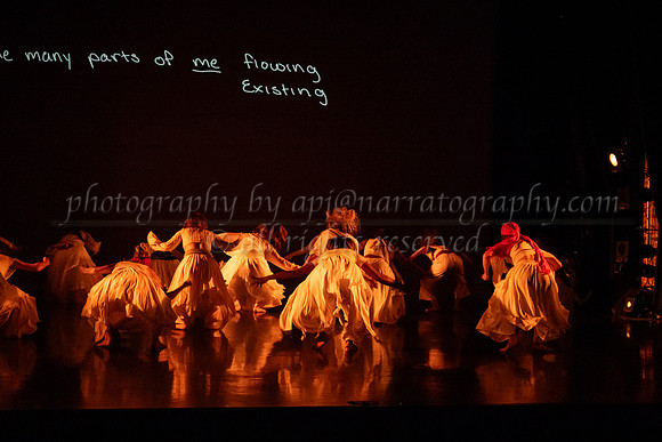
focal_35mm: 54
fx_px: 987
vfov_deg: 25.2
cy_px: 221
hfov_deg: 37.1
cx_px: 331
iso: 4000
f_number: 3.5
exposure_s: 1/200
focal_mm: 53
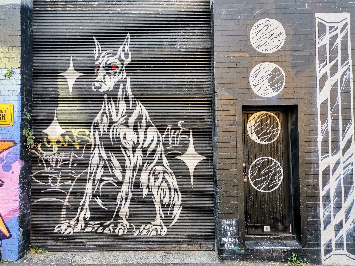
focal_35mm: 27
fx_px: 277
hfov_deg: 65.3
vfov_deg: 51.4
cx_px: 178
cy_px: 133
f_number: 1.8
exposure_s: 1/134
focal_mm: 5.58
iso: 50
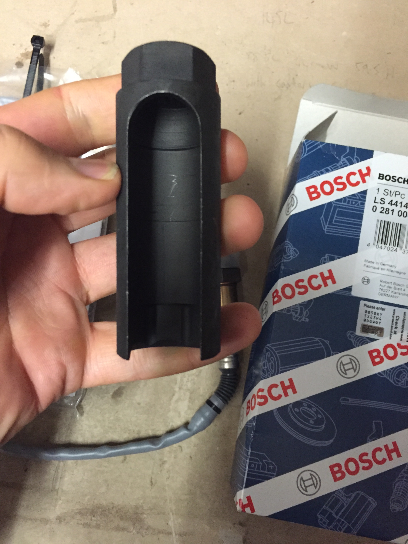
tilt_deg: -81.5
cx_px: 204
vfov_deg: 61.7
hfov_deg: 48.2
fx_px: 456
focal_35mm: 29
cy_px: 272
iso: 400
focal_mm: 4.15
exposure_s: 1/17
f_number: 2.2
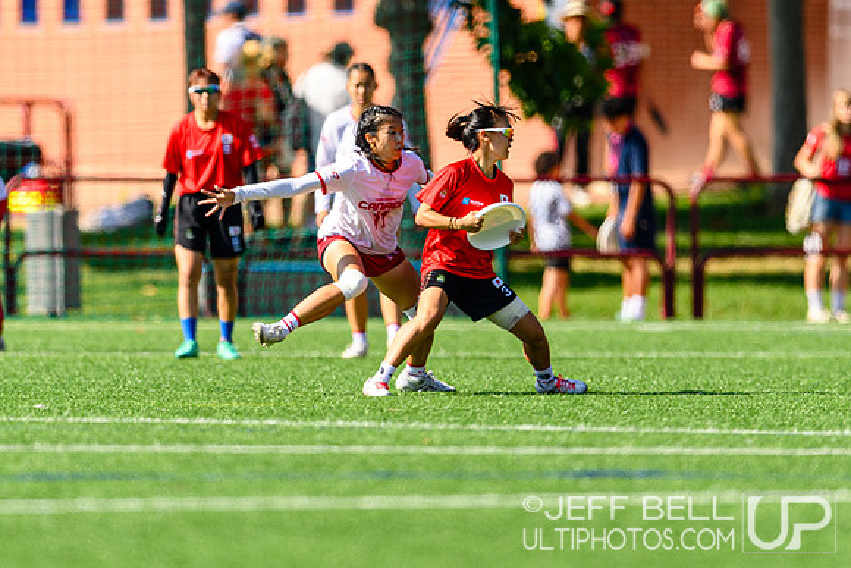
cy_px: 224
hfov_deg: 3.0
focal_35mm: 694
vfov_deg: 2.0
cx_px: 443
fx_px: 16408
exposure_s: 1/1250
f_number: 3.2
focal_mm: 400
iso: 100
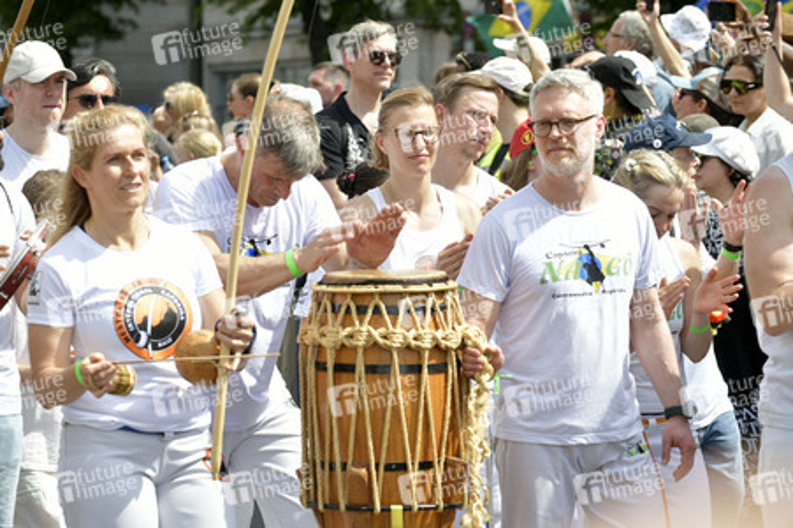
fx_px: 2861
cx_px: 396
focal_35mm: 130
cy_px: 264
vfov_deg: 10.5
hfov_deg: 15.8
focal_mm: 130
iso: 160
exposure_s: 1/250
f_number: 6.3
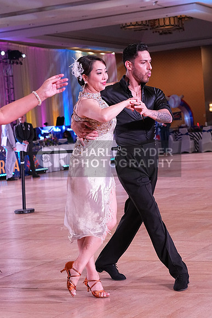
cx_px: 106
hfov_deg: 16.3
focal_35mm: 84
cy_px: 159
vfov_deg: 24.2
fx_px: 741
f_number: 5
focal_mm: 56
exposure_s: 1/400
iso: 3200
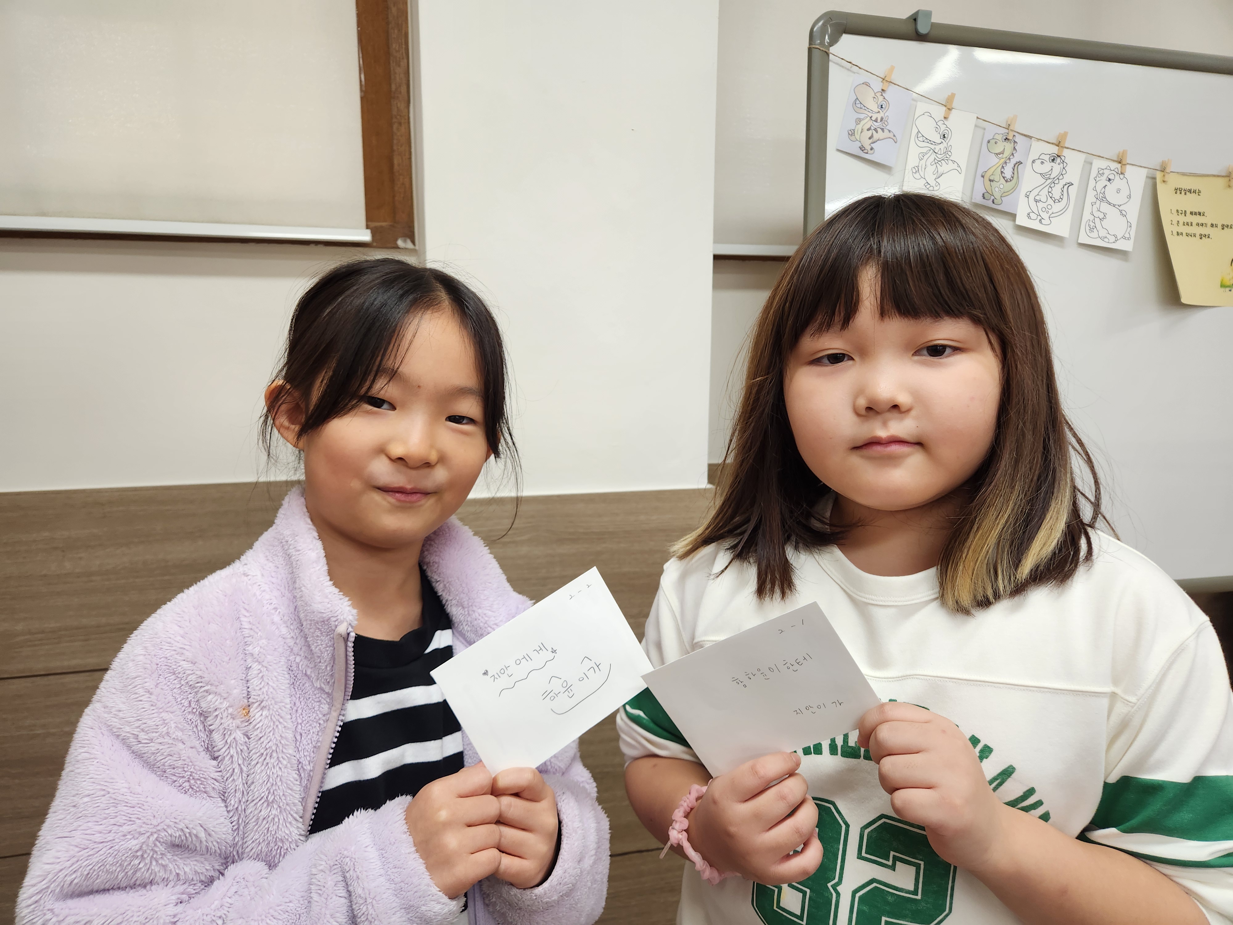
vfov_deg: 58.9
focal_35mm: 23
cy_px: 462
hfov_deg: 73.9
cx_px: 616
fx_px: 819
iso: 100
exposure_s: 1/120
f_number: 1.8
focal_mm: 5.4
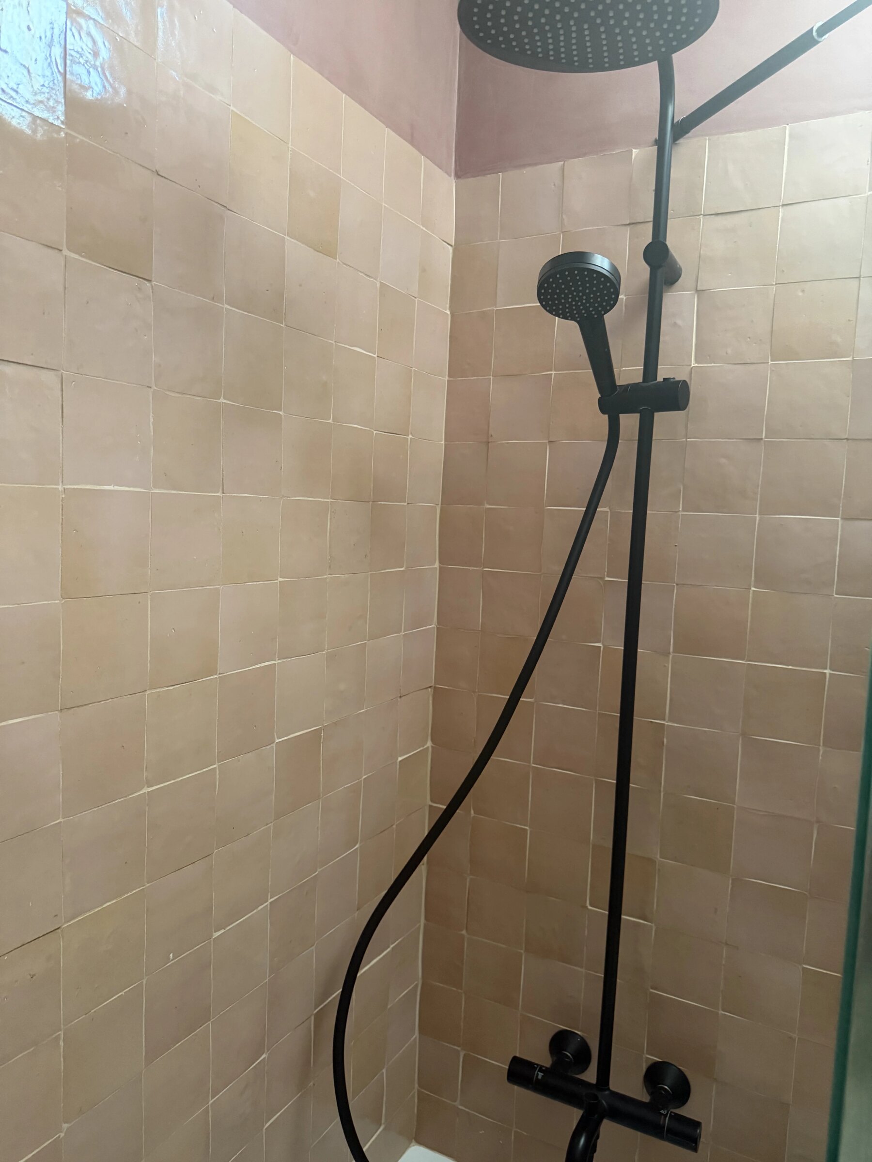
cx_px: 436
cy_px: 581
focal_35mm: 24
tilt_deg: -6.1
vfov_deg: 71.6
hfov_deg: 56.8
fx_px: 806
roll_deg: -3.1
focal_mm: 6.76
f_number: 1.78
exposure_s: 1/48
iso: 640
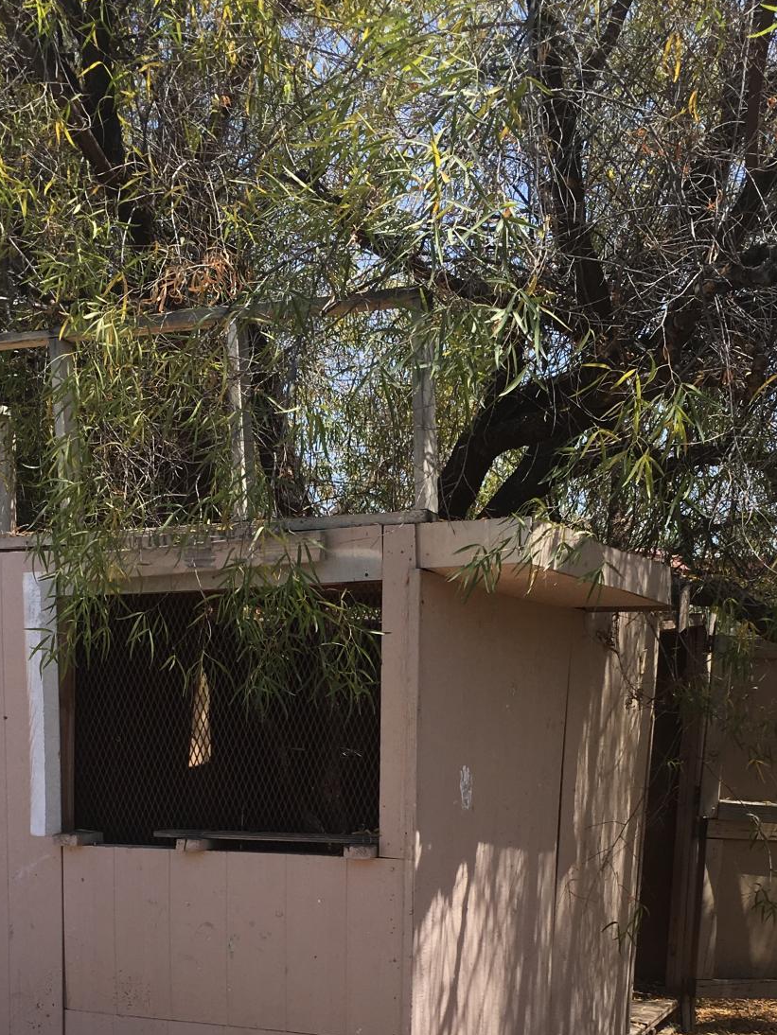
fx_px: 1586
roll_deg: -2.1
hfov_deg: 27.5
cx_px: 338
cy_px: 878
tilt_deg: -6.6
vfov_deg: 34.6
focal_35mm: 53
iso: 25
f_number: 2.2
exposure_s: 1/1099
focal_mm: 4.15
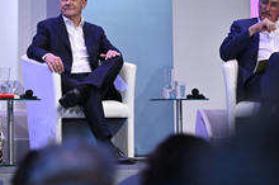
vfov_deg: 5.3
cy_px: 13
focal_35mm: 256
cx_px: 79
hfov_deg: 8.0
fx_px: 1981
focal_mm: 125
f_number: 2.8
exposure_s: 1/400
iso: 500
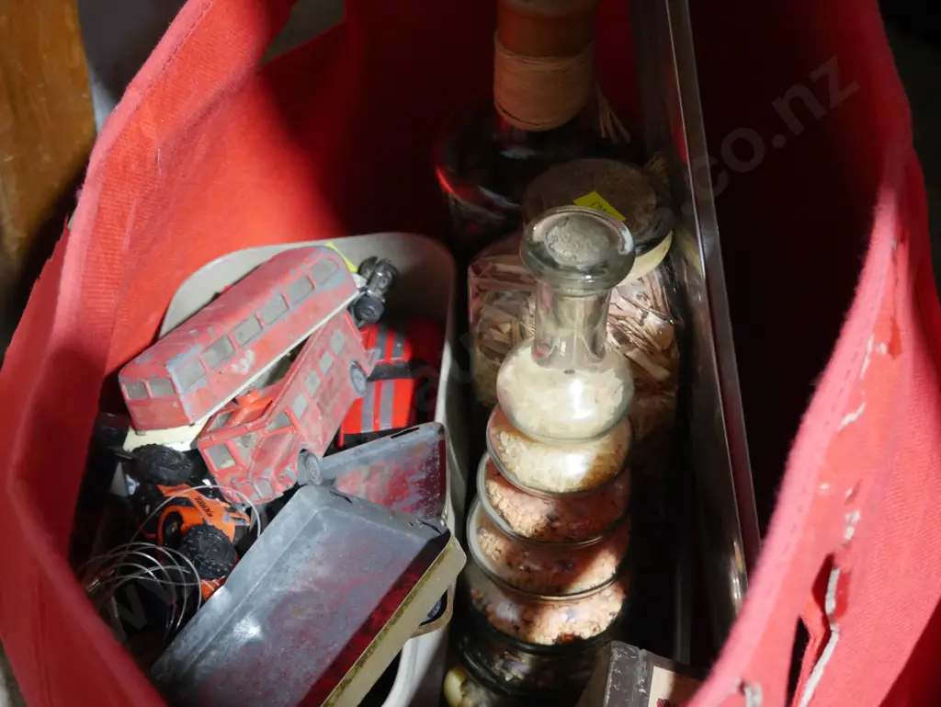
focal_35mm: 64
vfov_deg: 22.9
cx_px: 470
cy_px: 354
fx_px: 1741
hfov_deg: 30.3
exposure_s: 1/40
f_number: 5.4
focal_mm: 32
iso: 3200
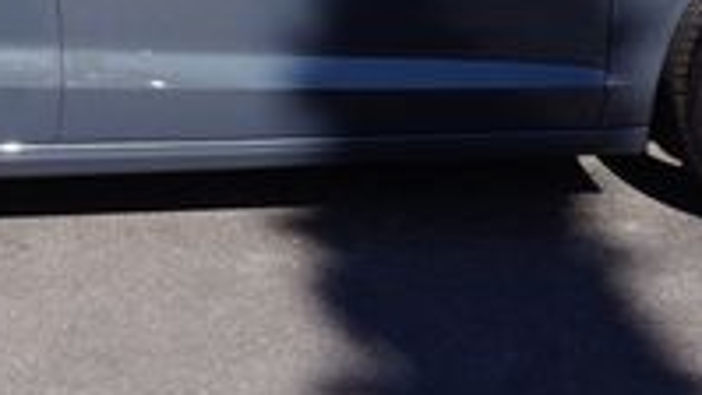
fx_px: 1880
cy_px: -138
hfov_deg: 20.7
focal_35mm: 101
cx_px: 67
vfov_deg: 11.6
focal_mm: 20
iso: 100
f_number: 13
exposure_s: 1/80
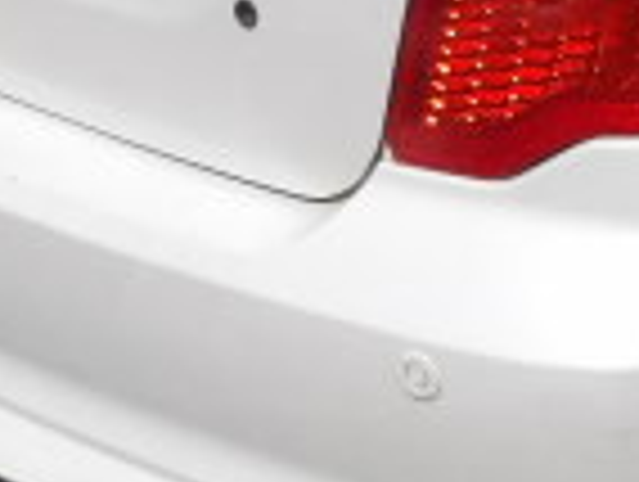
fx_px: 1997
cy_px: -113
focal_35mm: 108
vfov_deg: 13.3
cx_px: 738
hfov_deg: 17.4
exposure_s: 1/603
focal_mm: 4.3
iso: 100
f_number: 7.4
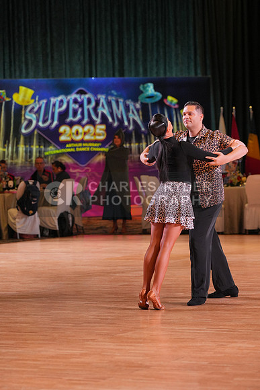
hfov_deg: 8.8
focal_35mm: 156
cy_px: 195
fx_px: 1689
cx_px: 130
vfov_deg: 13.2
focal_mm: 156
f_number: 4.5
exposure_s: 1/400
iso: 2500
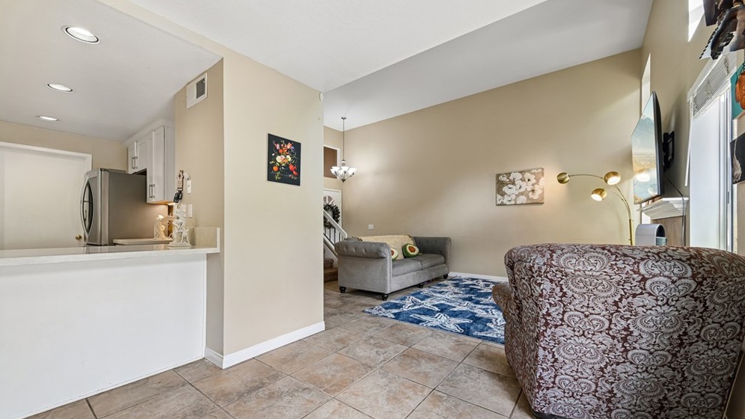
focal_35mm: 14
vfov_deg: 74.1
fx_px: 277
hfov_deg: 106.8
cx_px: 378
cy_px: 227
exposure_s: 1/10
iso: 250
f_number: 8
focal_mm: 13
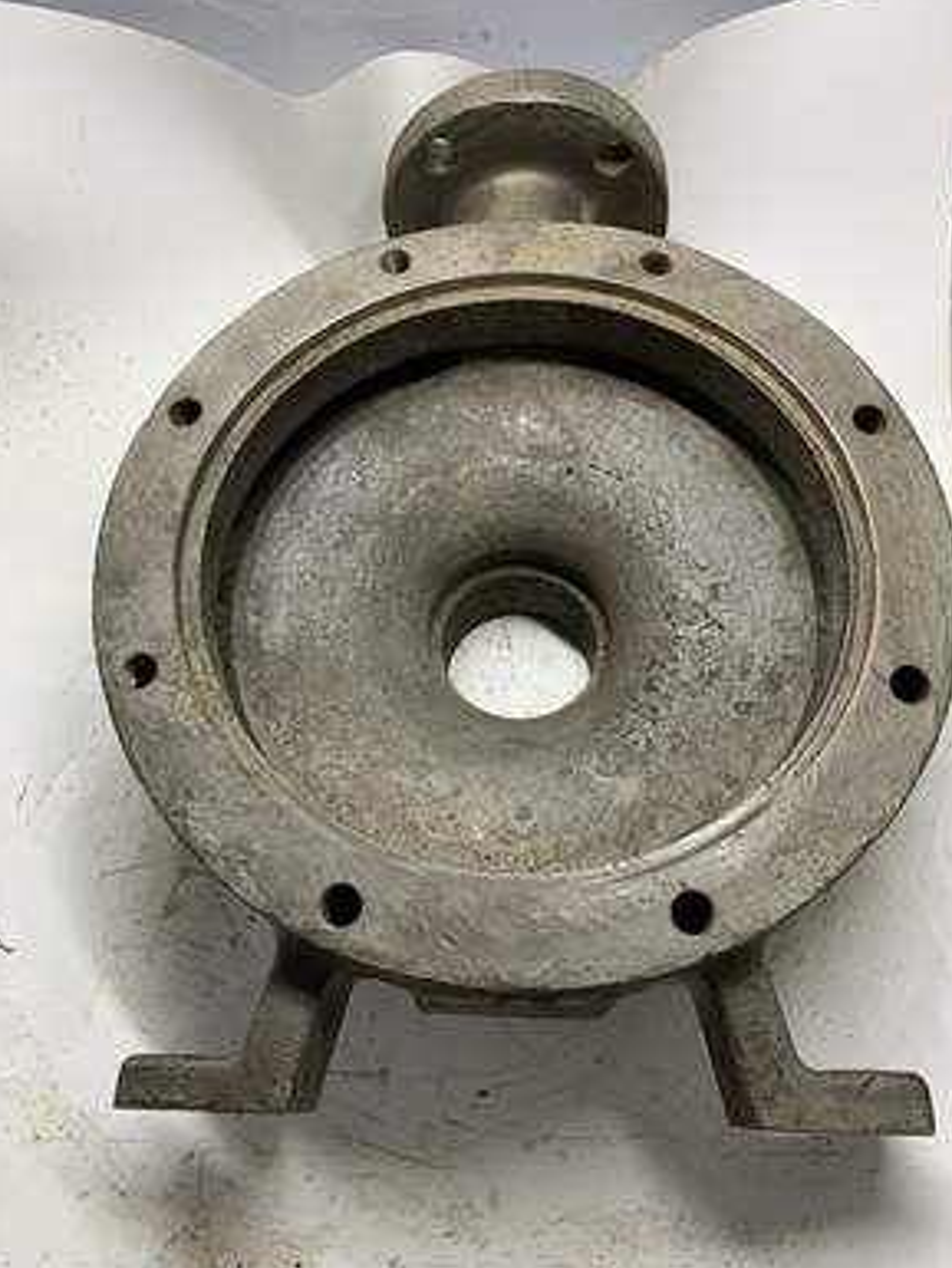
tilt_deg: -66.2
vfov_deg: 65.3
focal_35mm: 27
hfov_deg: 51.4
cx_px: 478
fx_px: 990
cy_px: 642
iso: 40
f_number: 1.8
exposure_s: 1/122
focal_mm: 4.25
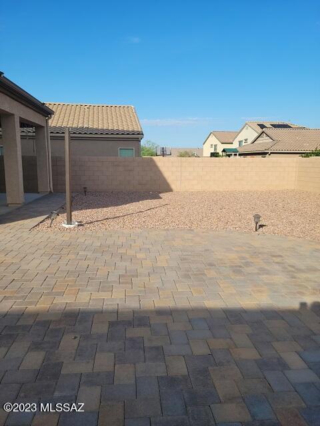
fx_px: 345
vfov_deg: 63.4
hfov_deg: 49.7
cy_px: 213
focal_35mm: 28
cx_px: 160
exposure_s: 1/670
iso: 25
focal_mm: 5.9
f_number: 2
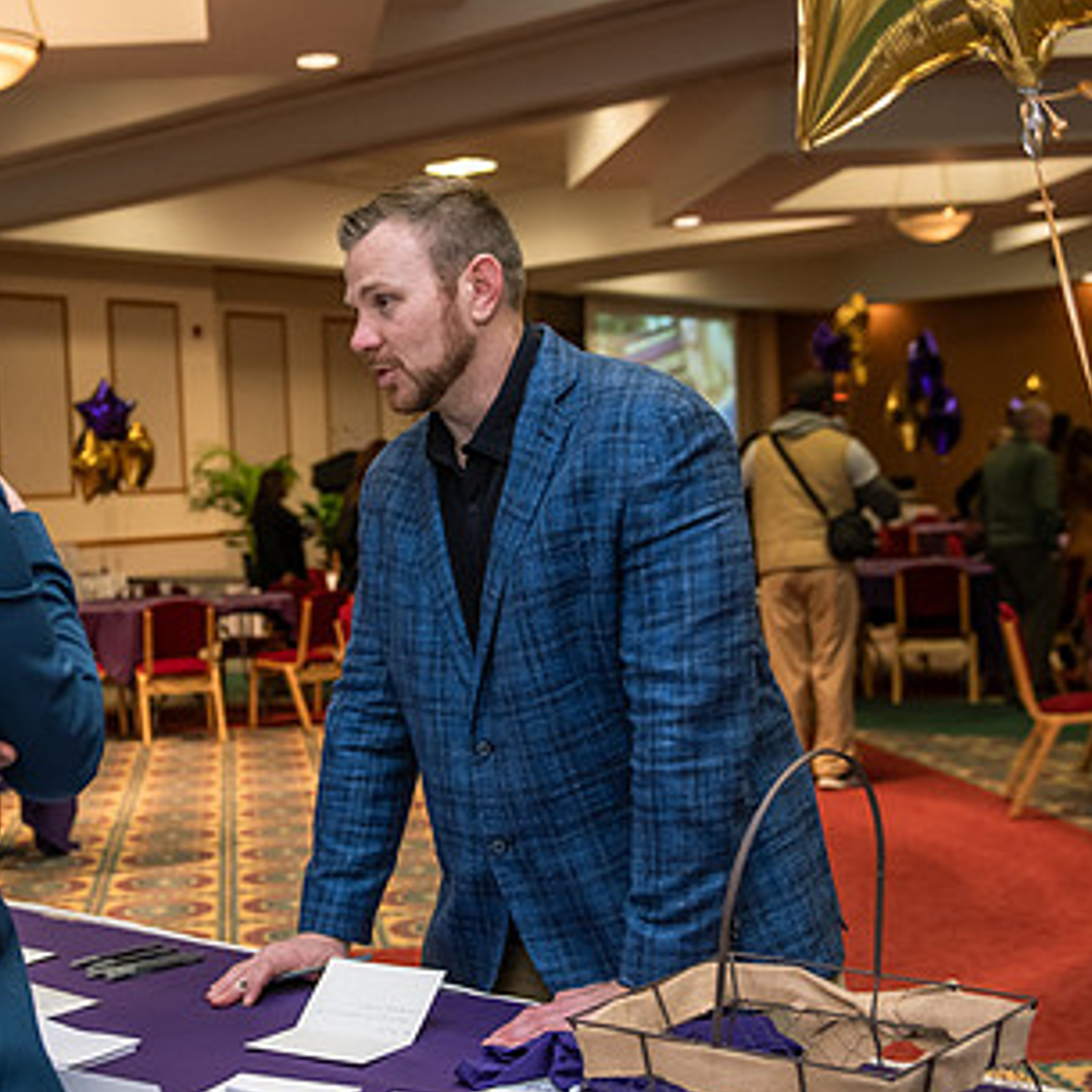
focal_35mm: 55
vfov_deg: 31.1
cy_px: 600
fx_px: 1963
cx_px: 276
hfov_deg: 30.6
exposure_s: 1/160
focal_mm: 34
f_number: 3.2
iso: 1600
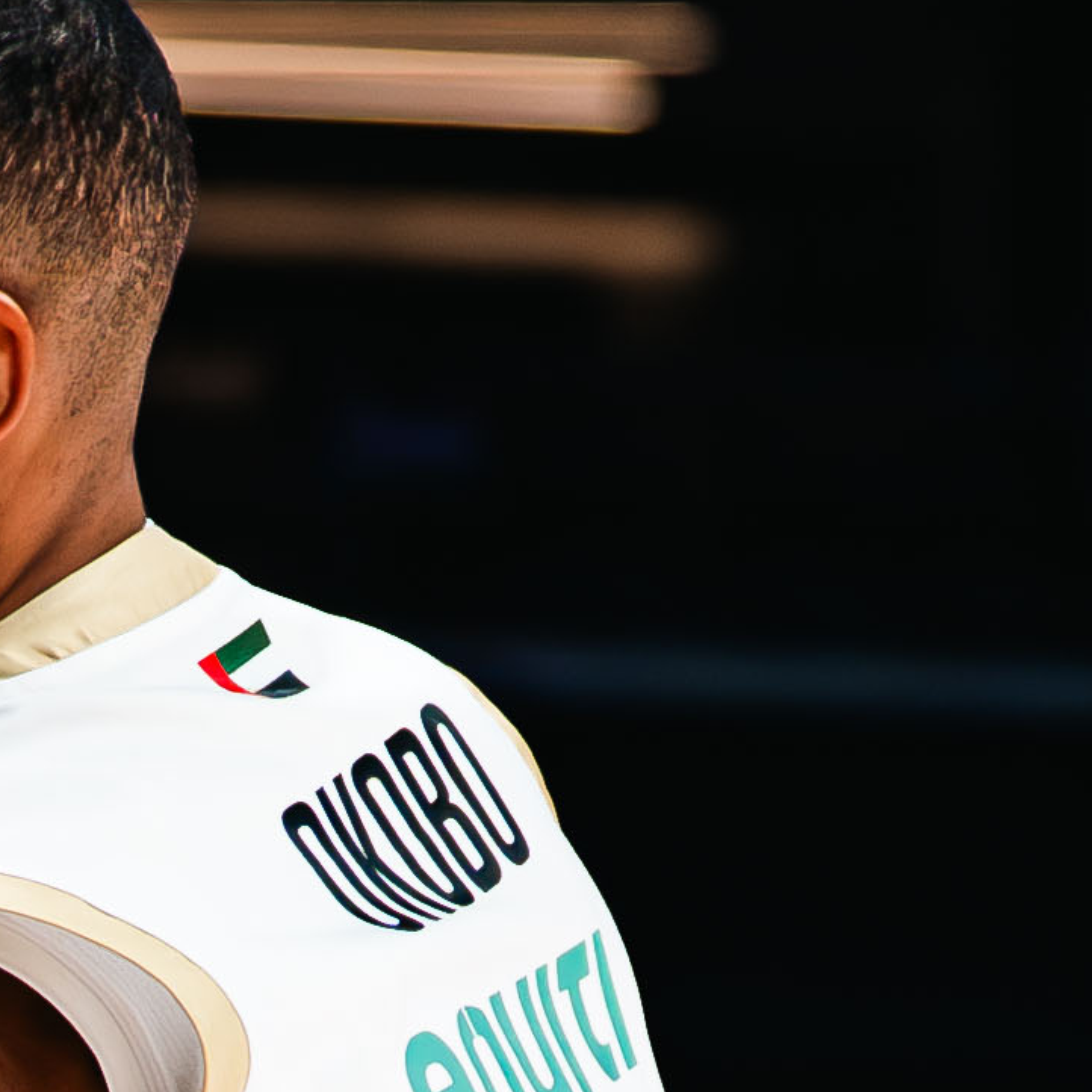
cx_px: -621
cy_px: 2572
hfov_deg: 2.6
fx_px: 23556
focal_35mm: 660
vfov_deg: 2.6
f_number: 2.8
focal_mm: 80
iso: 2000
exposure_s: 1/1600
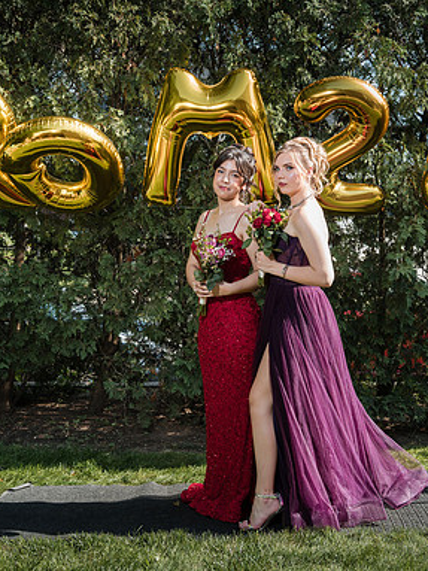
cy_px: 287
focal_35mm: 51
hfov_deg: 28.4
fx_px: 841
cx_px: 268
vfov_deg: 37.5
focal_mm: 35
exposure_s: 1/250
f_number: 5
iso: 200
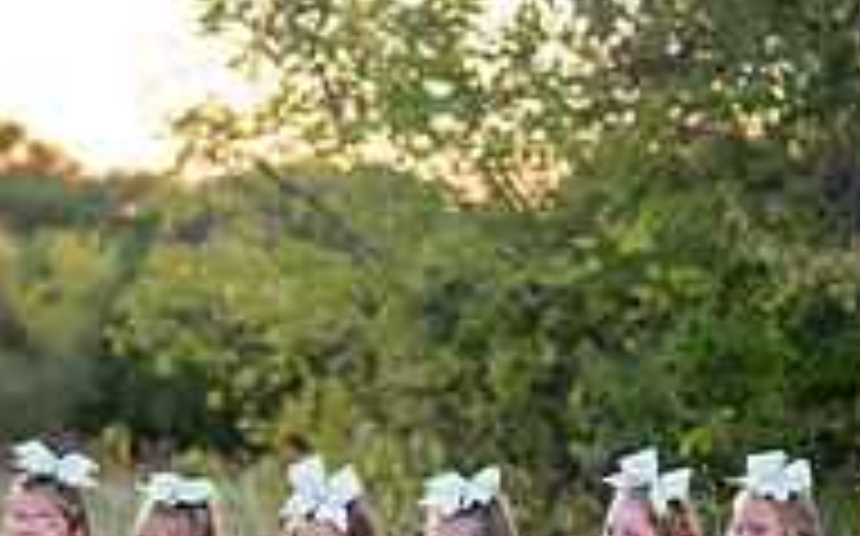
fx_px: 3934
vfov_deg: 7.7
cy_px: 571
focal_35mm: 168
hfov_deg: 12.5
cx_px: 302
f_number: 1.2
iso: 160
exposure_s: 1/500
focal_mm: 50
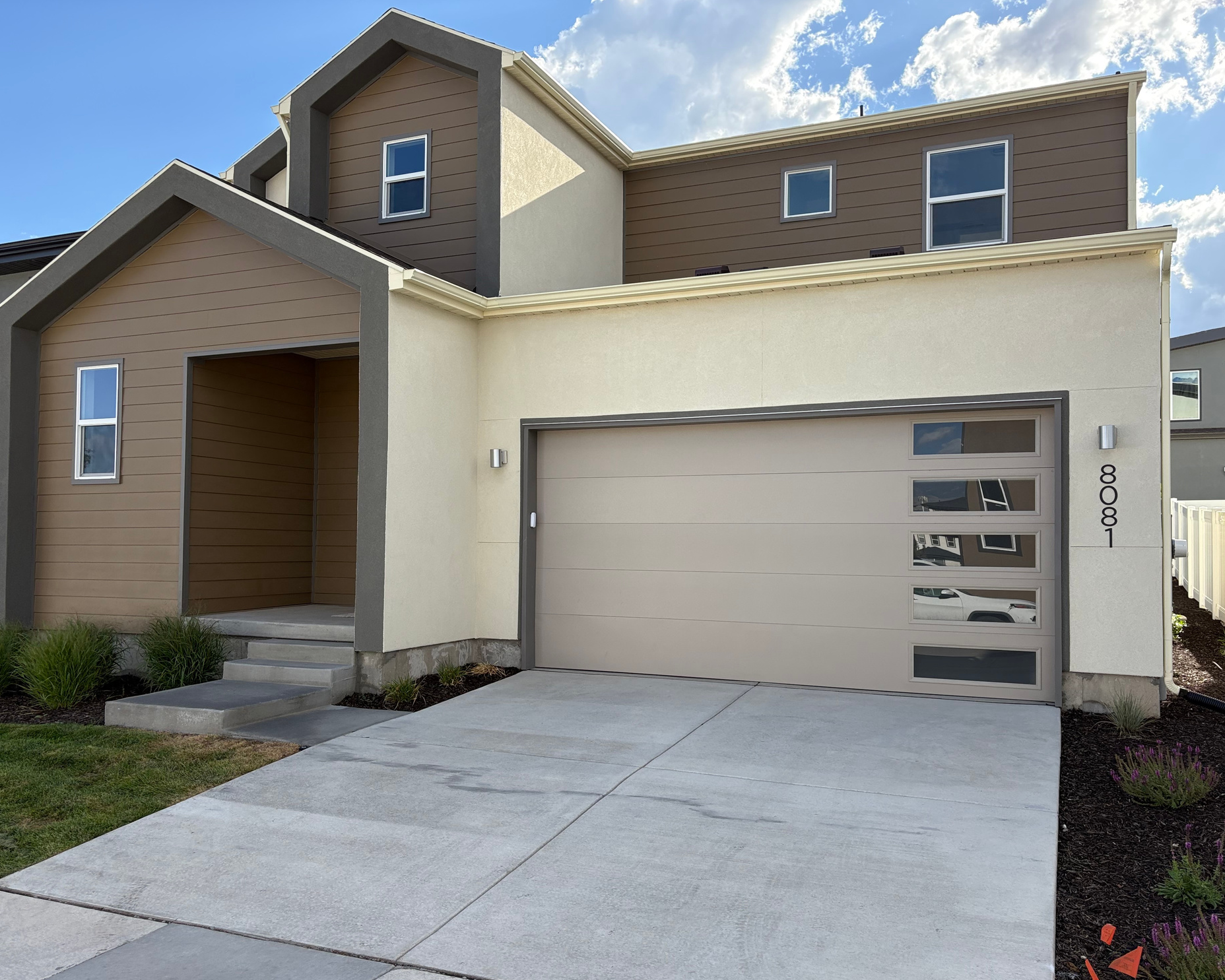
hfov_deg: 62.2
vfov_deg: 51.5
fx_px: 1015
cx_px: 621
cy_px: 505
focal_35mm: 28
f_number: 1.6
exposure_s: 1/1799
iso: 64
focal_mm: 5.96
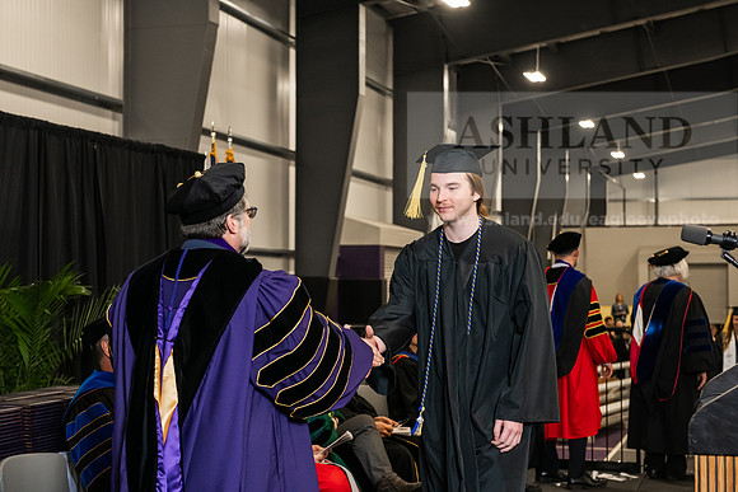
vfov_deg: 21.9
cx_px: 369
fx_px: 1271
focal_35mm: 62
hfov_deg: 32.4
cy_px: 246
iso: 2500
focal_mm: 62
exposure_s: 1/200
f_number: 5
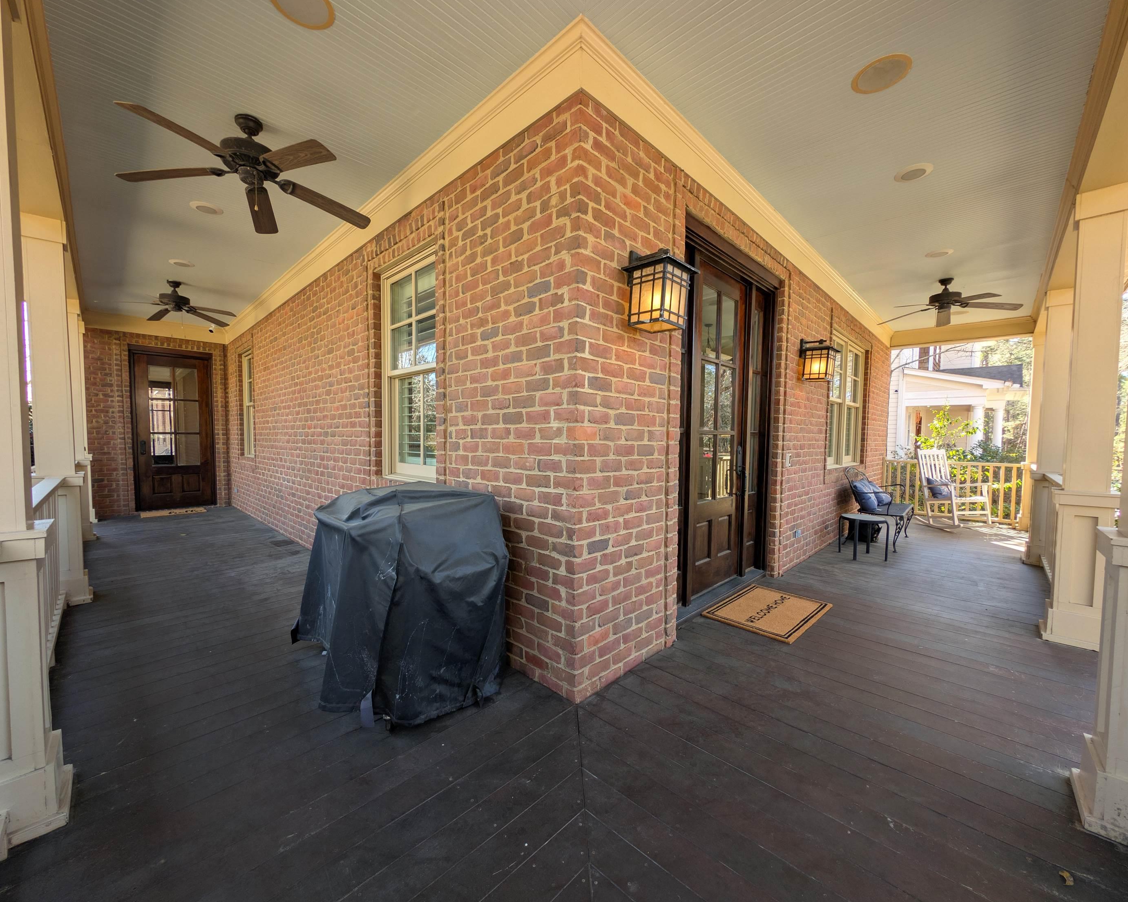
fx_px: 434
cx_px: 566
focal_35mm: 13
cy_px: 459
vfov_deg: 92.2
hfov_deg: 104.8
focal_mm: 2.23
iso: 49
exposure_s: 1/121
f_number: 1.95
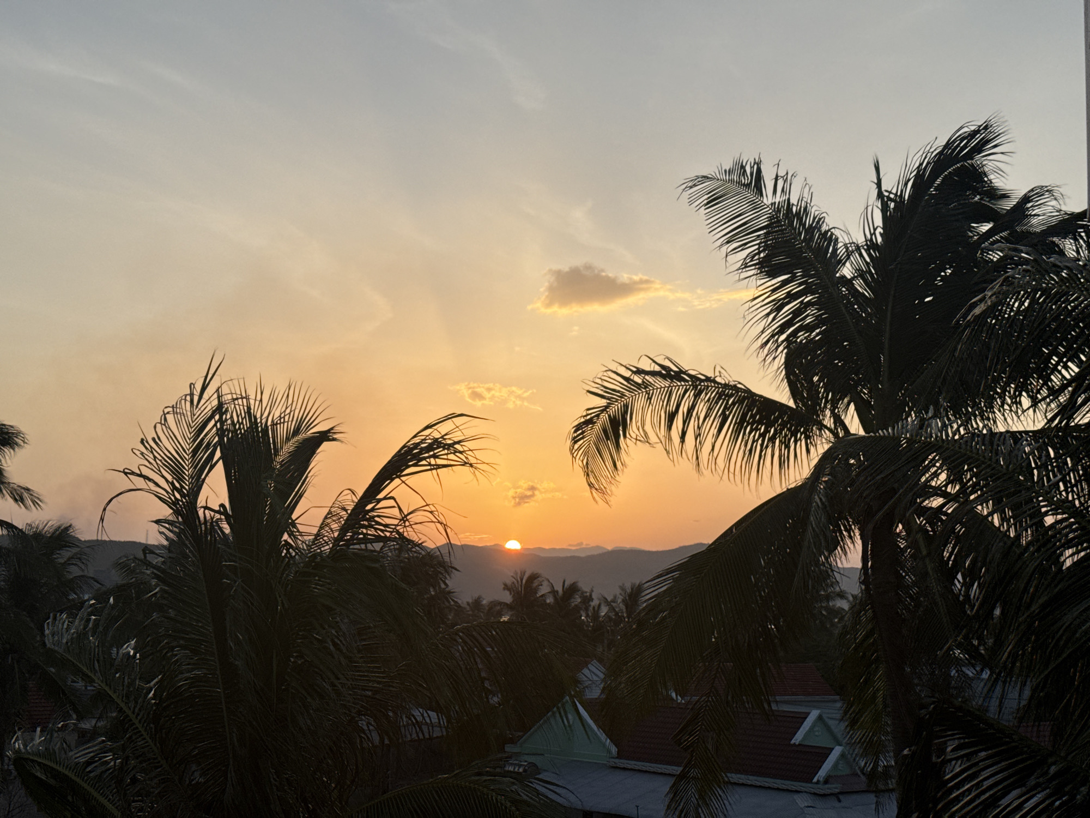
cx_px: 545
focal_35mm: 48
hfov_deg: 39.7
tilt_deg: +7.6
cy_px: 409
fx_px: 1511
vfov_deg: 30.3
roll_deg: -1.5
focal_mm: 6.76
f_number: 1.78
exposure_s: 1/3226
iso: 64
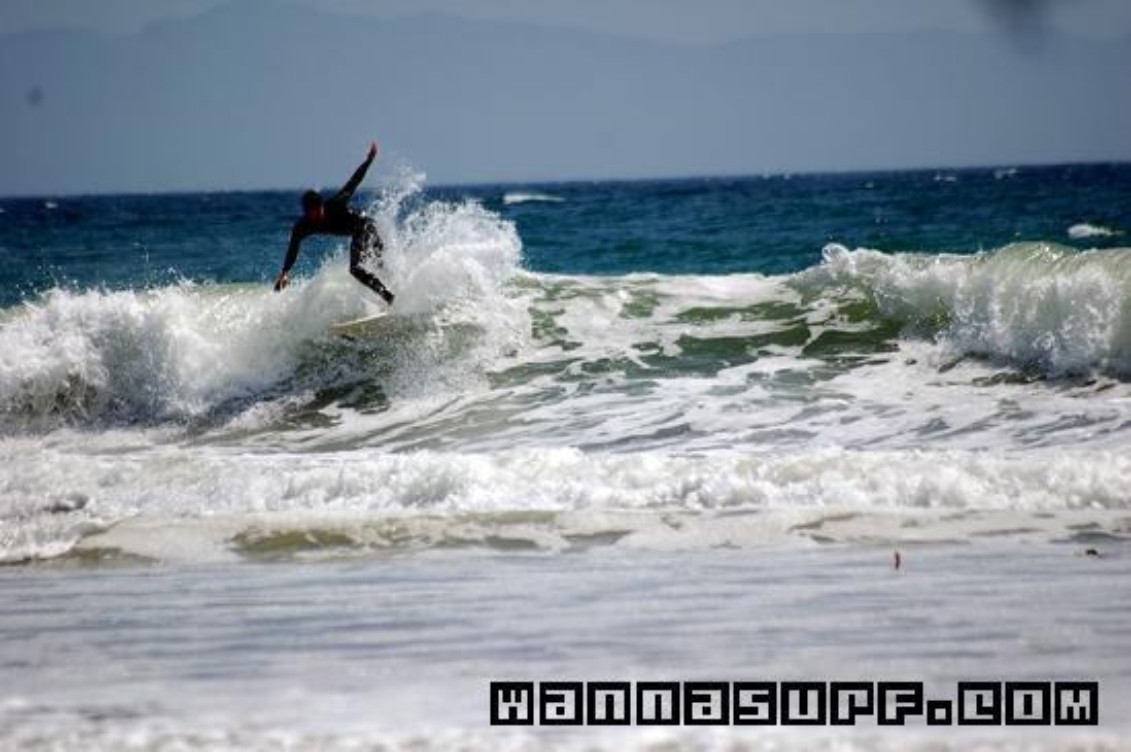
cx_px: 566
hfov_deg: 5.1
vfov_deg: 3.4
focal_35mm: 405
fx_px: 12712
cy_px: 376
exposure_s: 1/1600
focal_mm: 270
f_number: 6.3
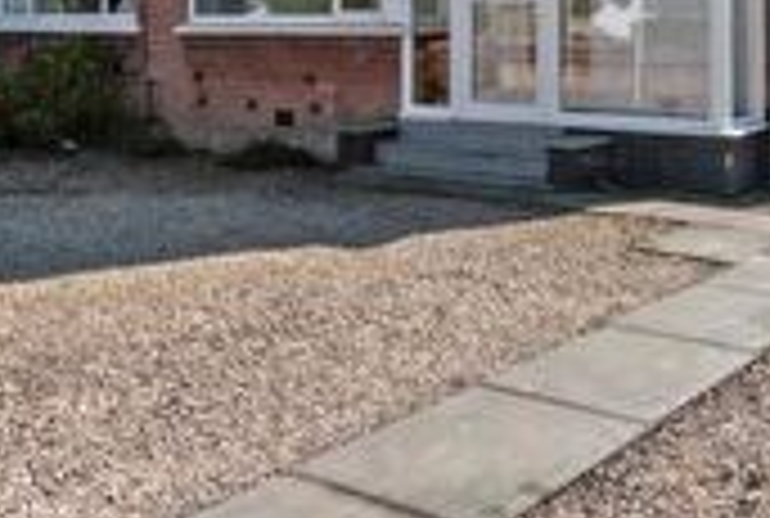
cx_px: 401
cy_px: 0
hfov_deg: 40.2
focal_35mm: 49
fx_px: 1051
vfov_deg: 26.2
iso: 800
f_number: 8
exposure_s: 1/250
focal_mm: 12
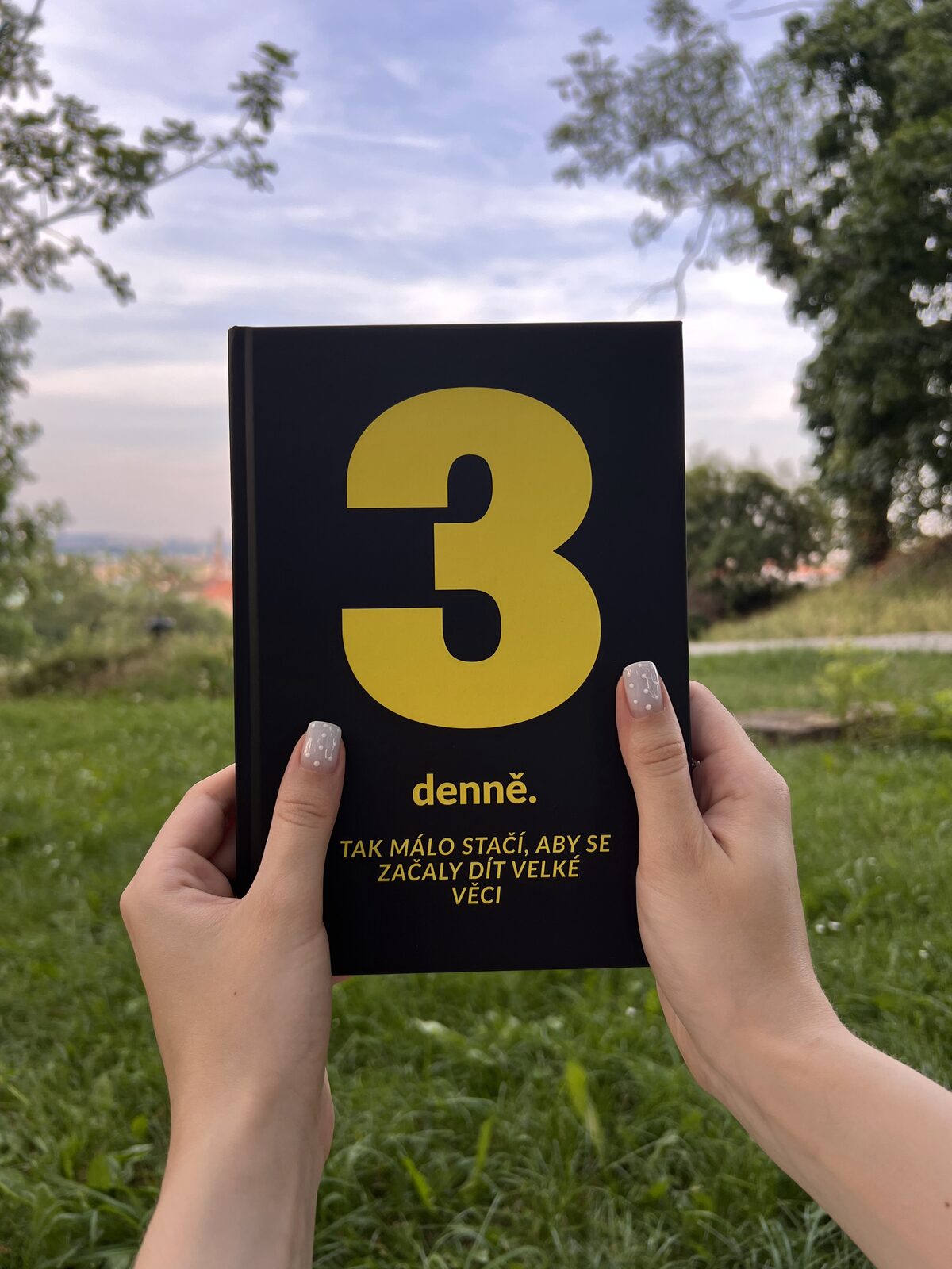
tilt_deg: -3.1
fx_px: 953
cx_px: 476
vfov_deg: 67.3
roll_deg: -1.2
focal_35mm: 26
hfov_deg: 53.1
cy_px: 634
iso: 50
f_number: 1.5
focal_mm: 5.7
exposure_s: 1/212
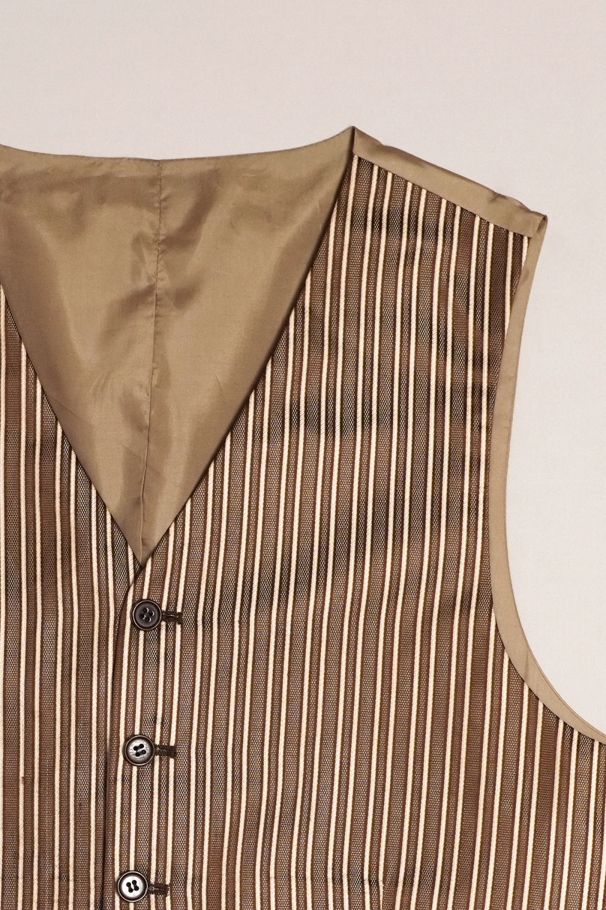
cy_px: 902
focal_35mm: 114
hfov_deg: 12.0
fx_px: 2880
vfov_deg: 17.5
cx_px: 113
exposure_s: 1/40
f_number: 8
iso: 400
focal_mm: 32
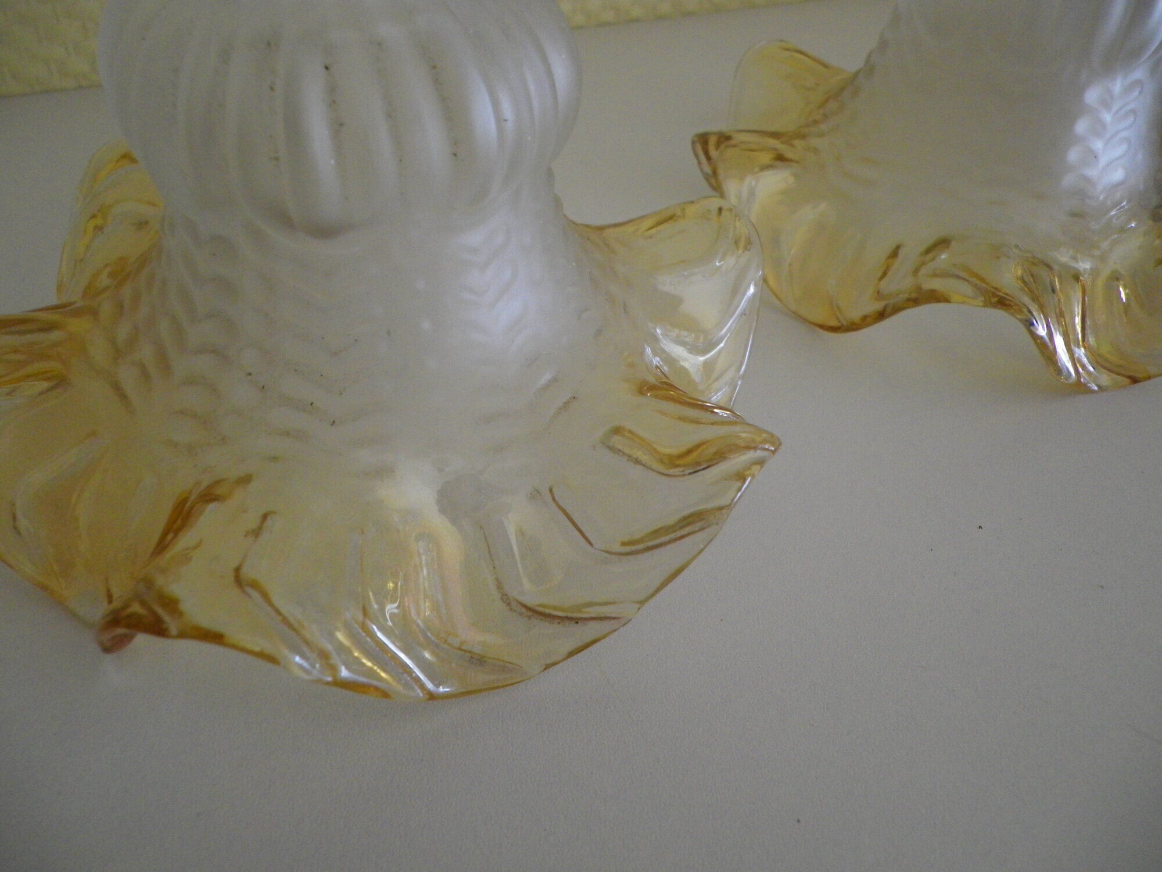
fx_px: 940
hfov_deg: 63.4
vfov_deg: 49.7
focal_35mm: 28
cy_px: 436
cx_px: 581
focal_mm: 4.9
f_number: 2.6
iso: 320
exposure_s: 1/60
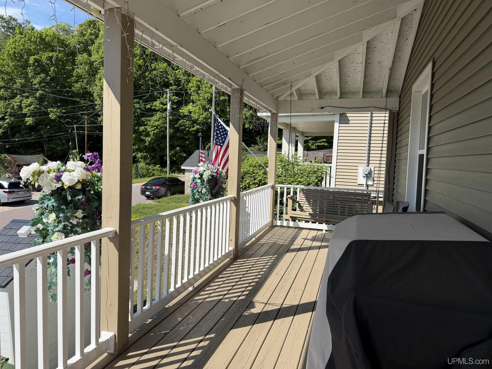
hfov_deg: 71.6
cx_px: 246
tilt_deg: -4.1
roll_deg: -1.4
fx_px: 341
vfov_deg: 56.8
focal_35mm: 24
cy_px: 184
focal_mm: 6.76
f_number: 1.78
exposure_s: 1/4167
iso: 80
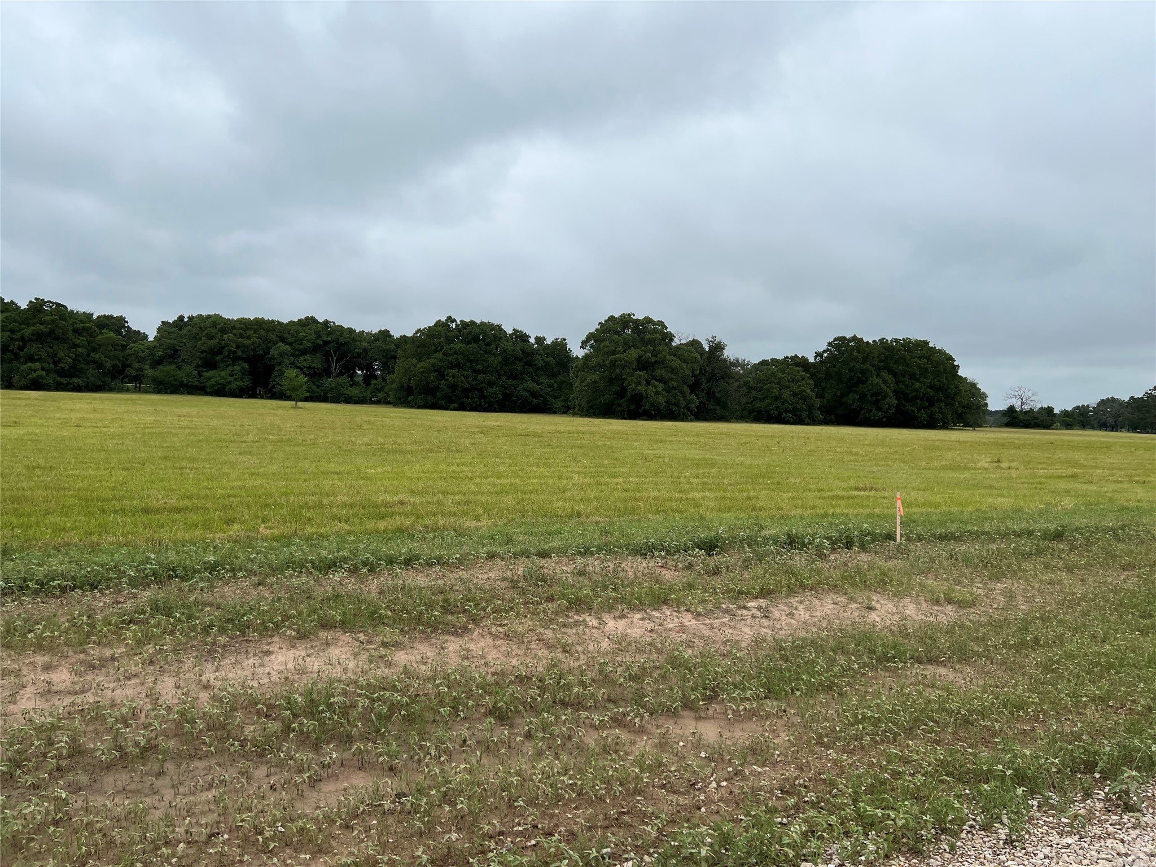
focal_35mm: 26
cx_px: 578
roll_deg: -2.0
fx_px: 868
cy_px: 434
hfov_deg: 67.3
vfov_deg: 53.1
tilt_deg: -1.5
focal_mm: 5.7
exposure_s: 1/1808
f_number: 1.5
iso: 50
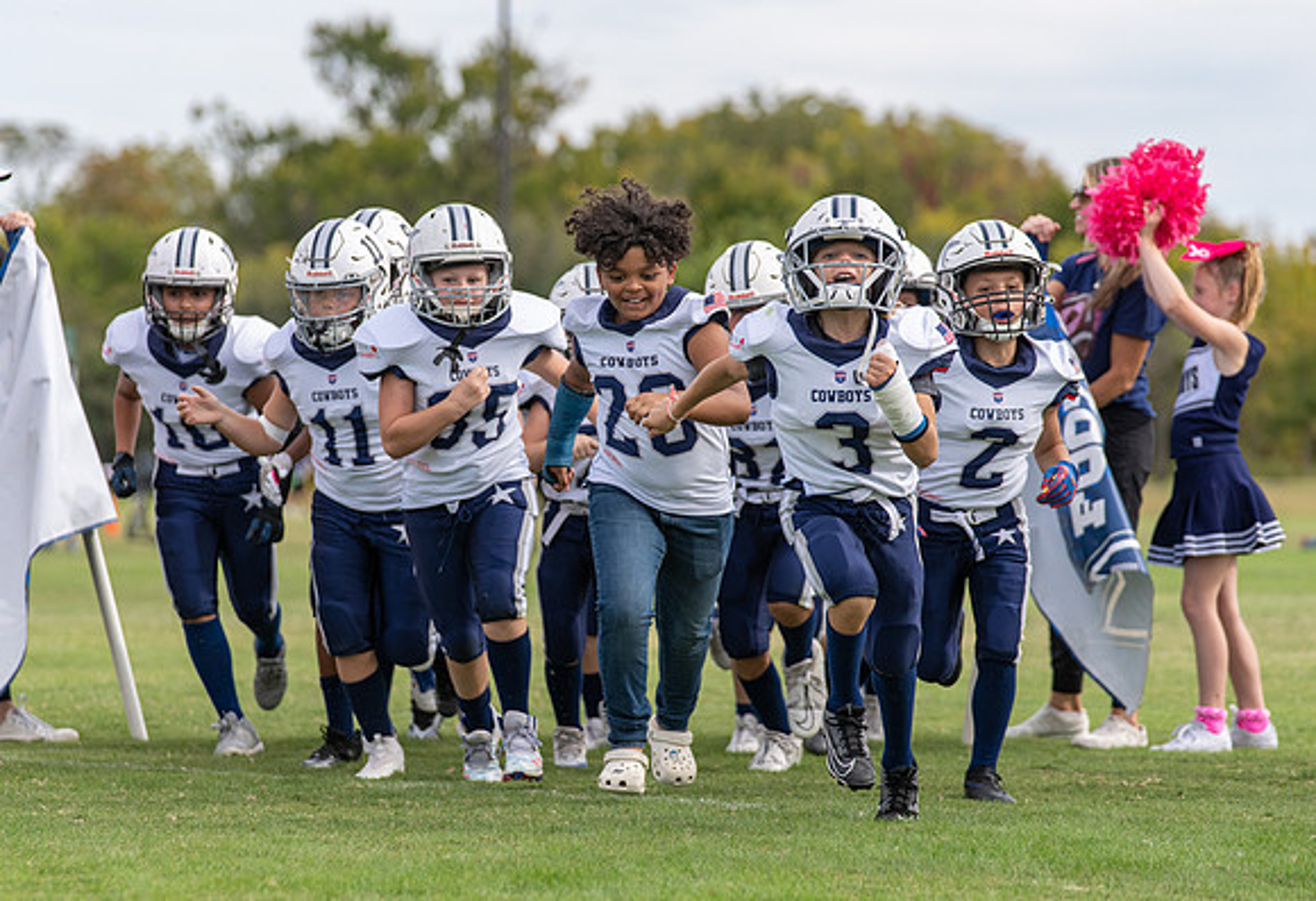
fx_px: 6179
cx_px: 548
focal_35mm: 168
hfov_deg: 12.2
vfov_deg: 8.3
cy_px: 424
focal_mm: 140
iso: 250
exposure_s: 1/1600
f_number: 3.5
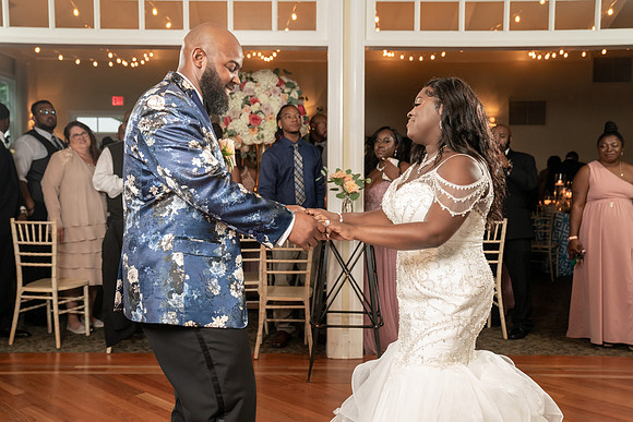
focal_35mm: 38
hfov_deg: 51.1
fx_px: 662
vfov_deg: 35.4
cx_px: 306
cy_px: 204
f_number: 4
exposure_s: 1/200
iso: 4000
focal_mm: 36
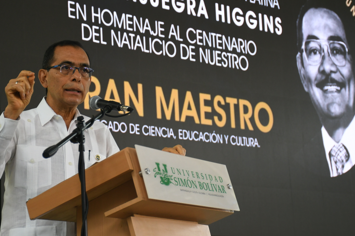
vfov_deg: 14.9
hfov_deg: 22.1
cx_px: 162
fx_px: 907
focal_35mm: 92
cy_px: 123
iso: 800
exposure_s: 1/125
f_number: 5
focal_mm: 50
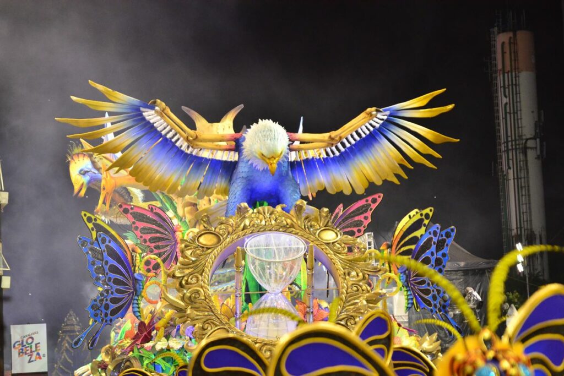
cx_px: 282
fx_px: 1645
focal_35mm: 105
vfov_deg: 13.0
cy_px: 188
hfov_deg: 19.5
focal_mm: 70
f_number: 2.8
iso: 1600
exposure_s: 1/500
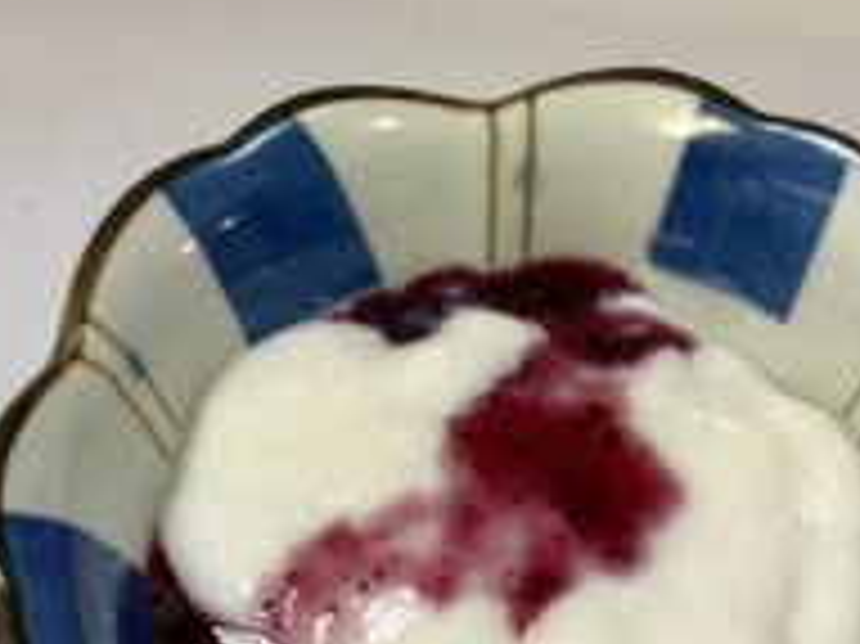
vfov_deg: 23.5
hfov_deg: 31.7
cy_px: 561
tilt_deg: -56.4
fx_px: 1515
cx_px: 421
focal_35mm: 61
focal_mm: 3.3
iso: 80
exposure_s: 1/50
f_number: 2.4
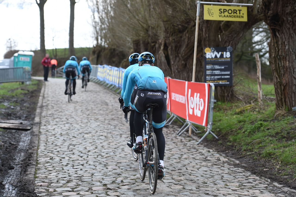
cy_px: 98
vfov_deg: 13.4
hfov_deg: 20.0
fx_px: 838
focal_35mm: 102
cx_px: 148
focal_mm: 102
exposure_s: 1/1000
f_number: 5.6
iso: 800
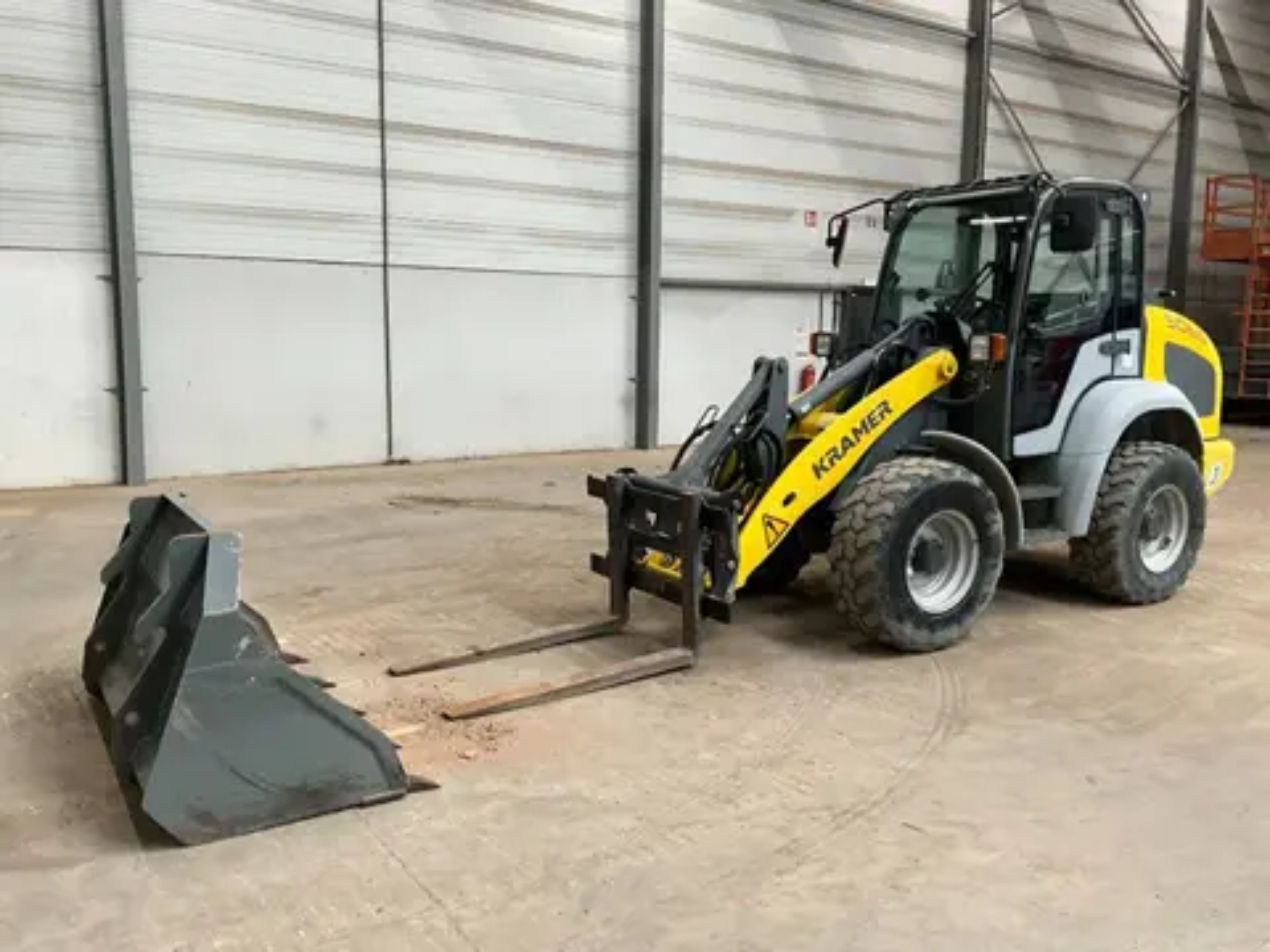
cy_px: 476
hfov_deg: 61.7
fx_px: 1064
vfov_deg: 48.2
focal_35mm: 29
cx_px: 635
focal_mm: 3
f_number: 1.8
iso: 100
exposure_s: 1/60
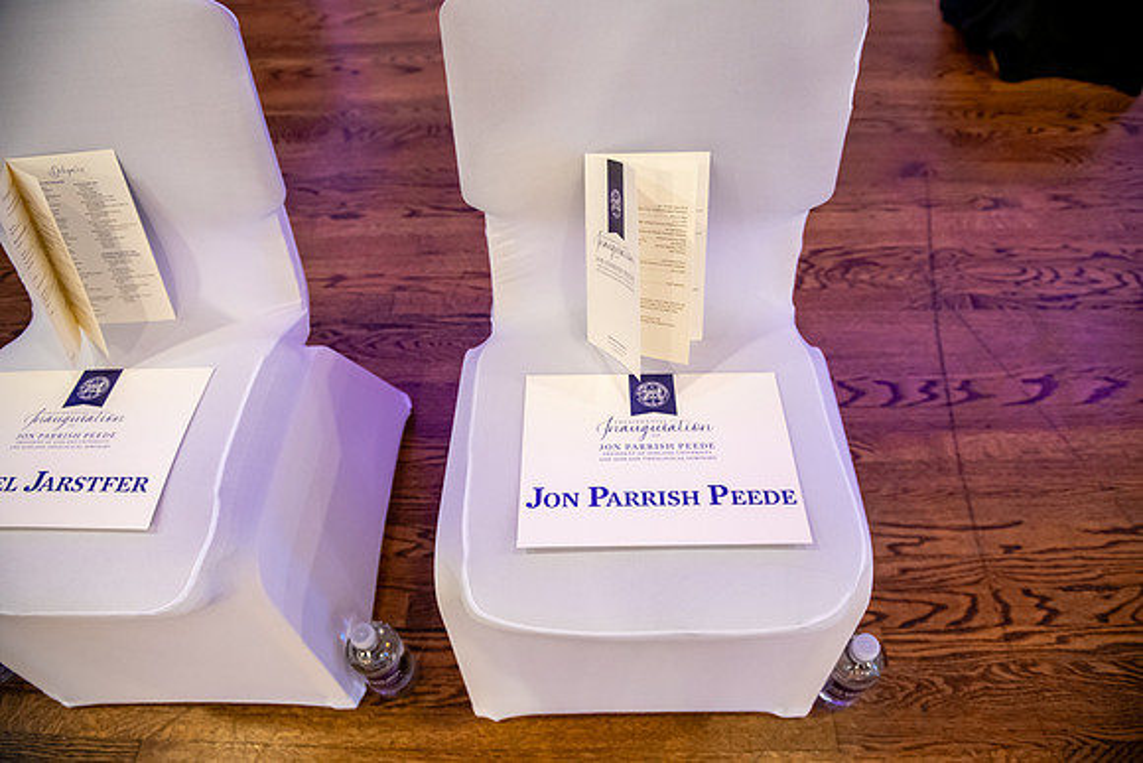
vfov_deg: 53.2
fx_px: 762
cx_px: 572
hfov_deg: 73.7
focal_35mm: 24
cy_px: 382
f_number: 3.2
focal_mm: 24
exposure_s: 1/125
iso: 1600
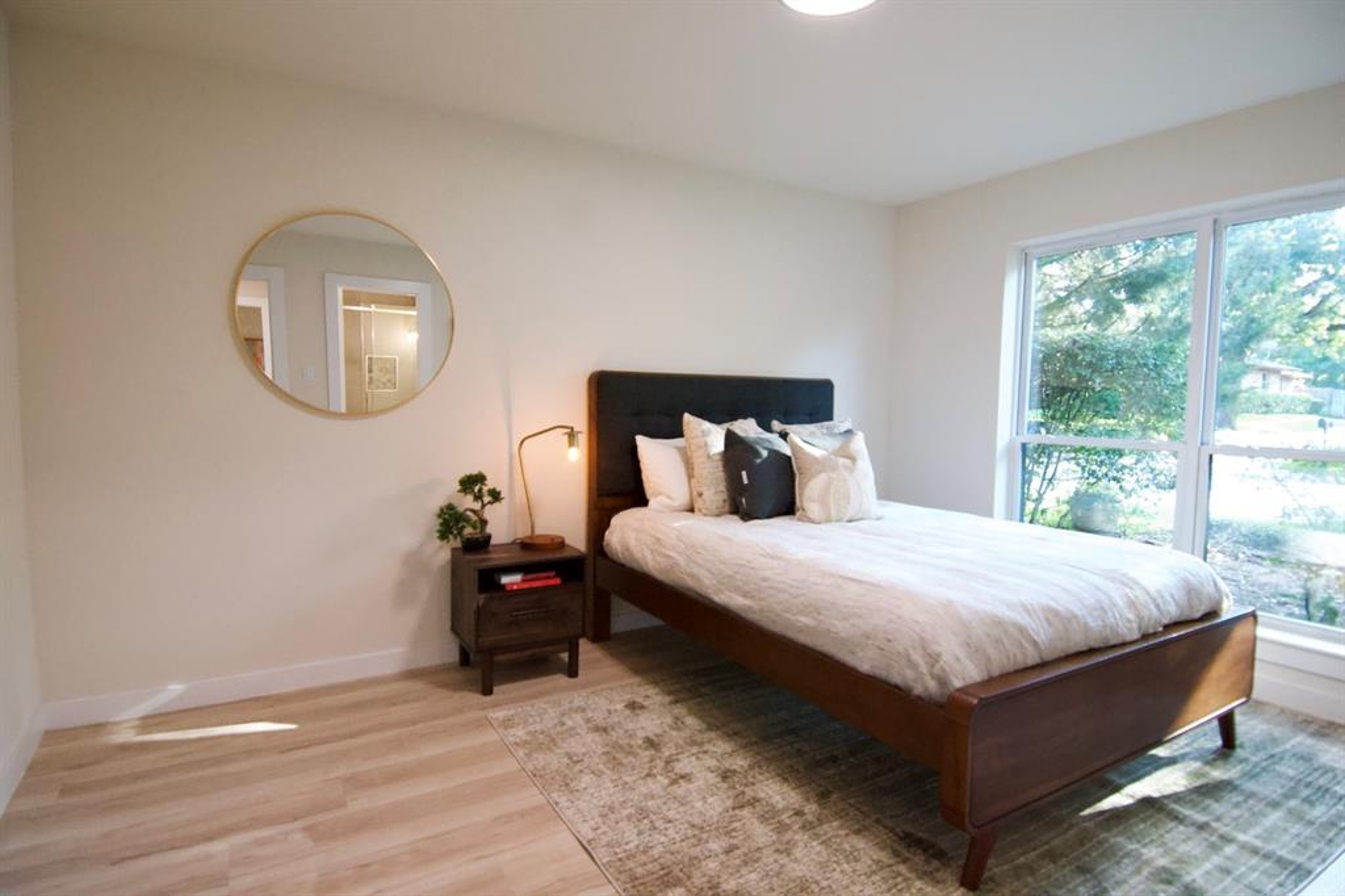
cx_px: 672
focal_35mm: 18
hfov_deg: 90.0
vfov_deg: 67.3
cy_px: 448
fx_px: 672
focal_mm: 12
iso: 3200
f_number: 5
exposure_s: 1/200
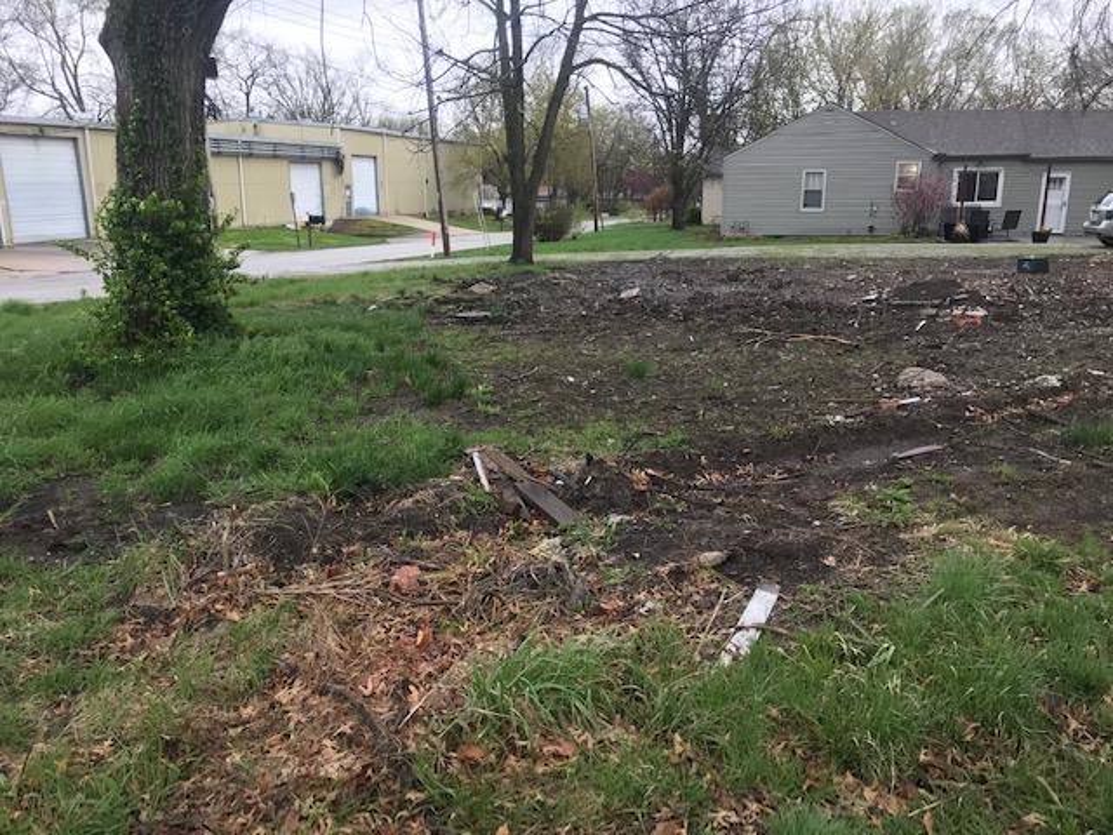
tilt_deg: -13.4
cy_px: 418
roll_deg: +0.5
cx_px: 556
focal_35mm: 28
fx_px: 900
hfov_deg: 63.4
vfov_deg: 49.7
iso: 40
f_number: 1.8
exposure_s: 1/120
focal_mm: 3.99
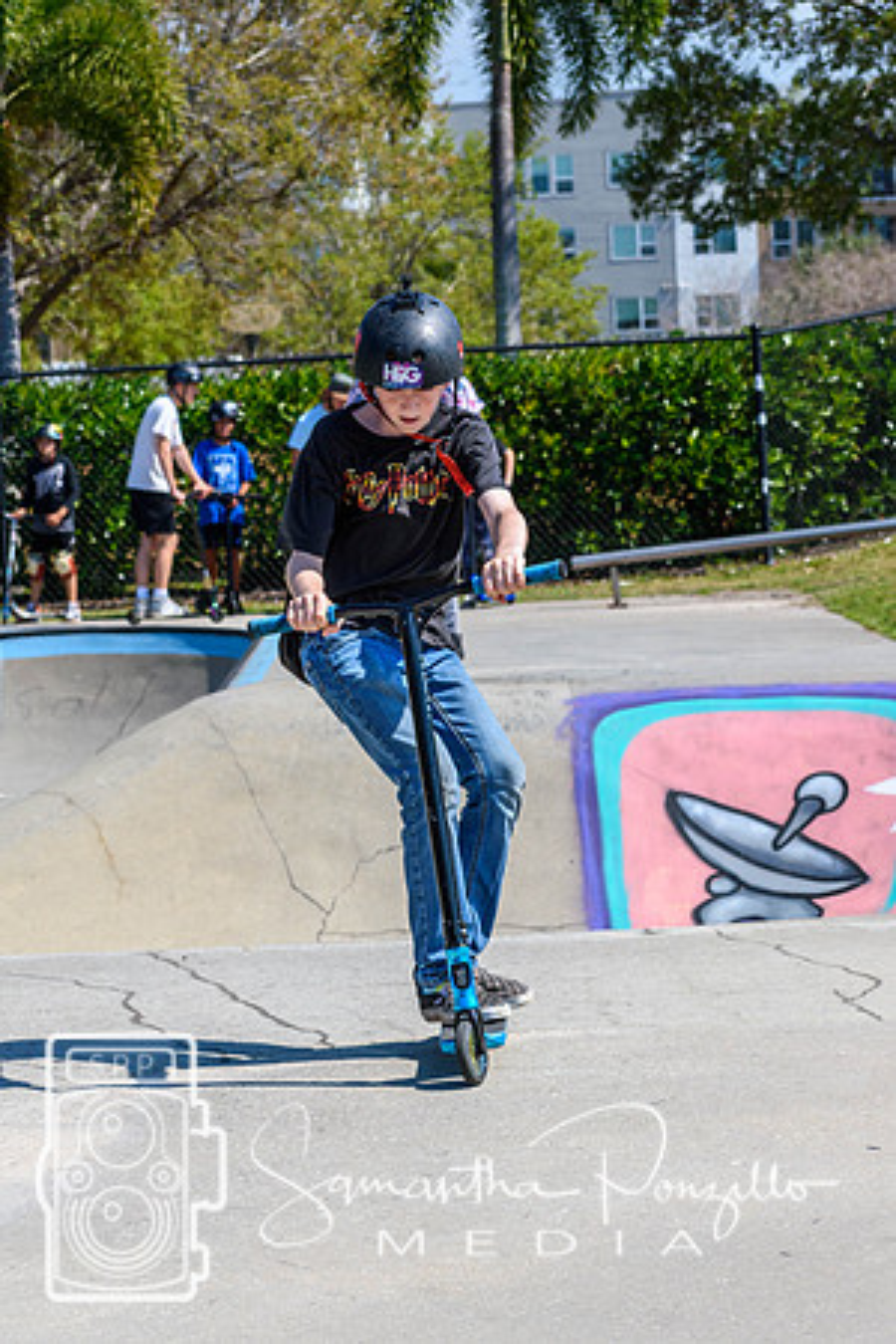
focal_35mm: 117
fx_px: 4368
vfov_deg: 17.5
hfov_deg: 11.7
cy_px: 672
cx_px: 448
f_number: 7.1
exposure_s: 1/800
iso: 200
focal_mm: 78
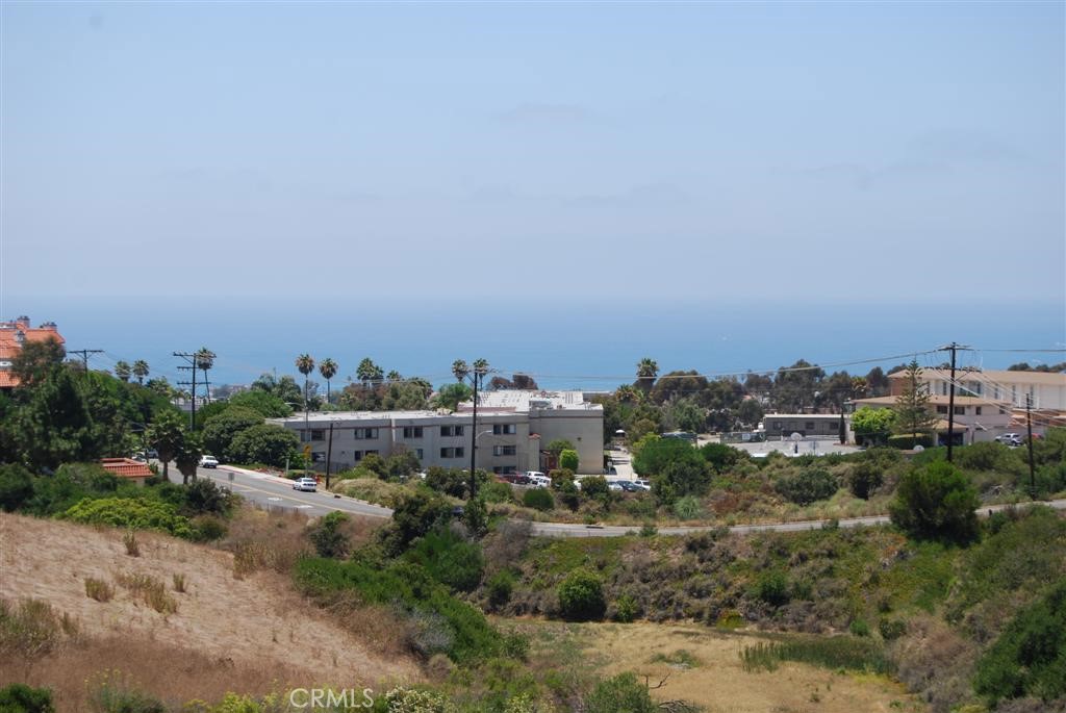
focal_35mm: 82
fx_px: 2445
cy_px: 356
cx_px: 533
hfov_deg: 24.6
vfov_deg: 16.6
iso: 100
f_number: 8
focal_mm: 55
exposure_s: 1/250
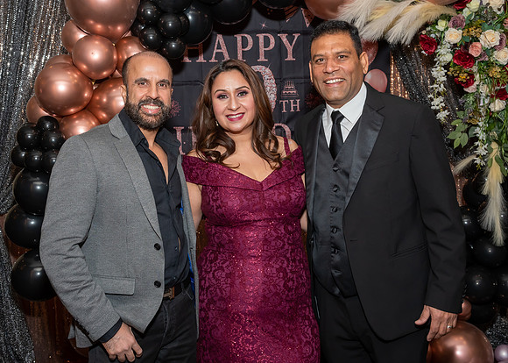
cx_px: 232
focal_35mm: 46
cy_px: 158
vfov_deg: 30.4
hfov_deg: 41.7
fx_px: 666
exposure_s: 1/250
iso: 640
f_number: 9
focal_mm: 26
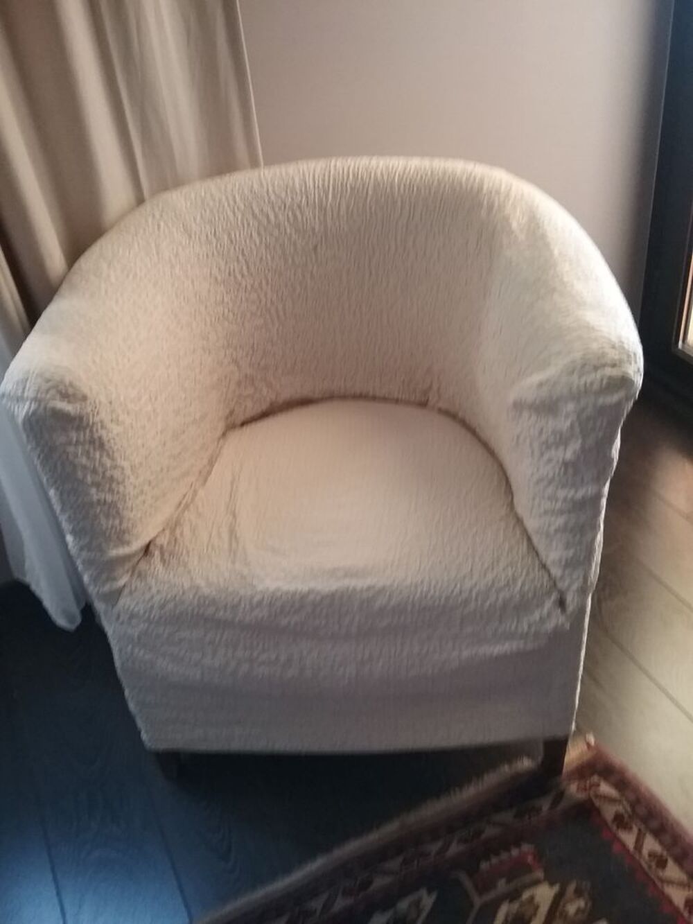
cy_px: 462
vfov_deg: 58.3
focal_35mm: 31
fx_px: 827
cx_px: 346
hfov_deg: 45.4
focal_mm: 3.3
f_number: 2.2
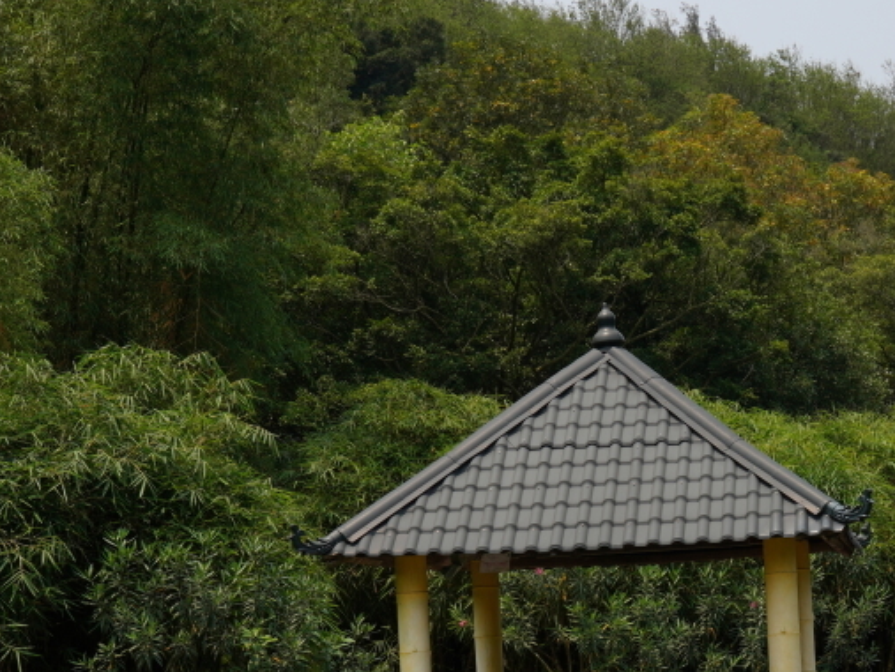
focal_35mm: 70
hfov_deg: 27.3
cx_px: 683
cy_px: 584
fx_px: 1811
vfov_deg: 20.7
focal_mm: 24
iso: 160
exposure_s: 1/250
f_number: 11
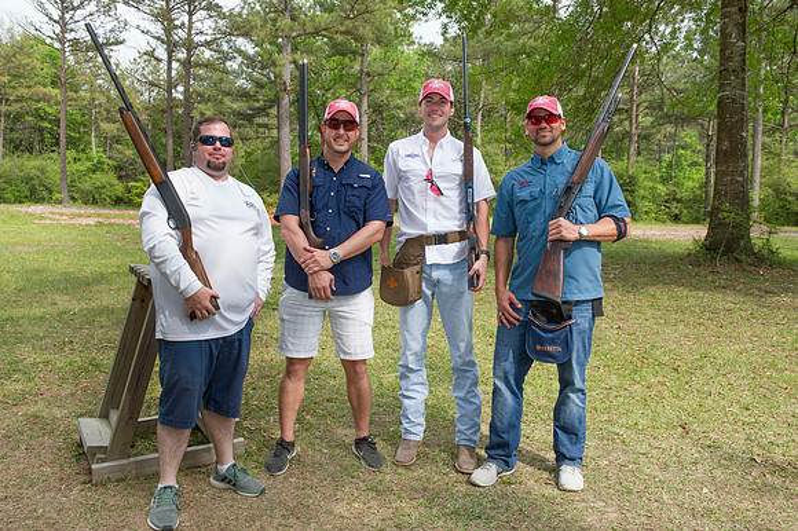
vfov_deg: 44.9
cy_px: 266
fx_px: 642
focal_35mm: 29
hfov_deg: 63.7
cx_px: 399
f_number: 7.1
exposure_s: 1/200
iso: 200
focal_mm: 29
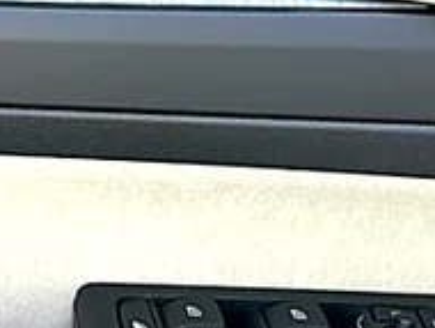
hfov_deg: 21.2
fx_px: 1158
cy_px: 217
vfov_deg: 16.1
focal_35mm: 92
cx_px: 140
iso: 80
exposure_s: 1/297
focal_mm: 6.86
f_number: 1.78
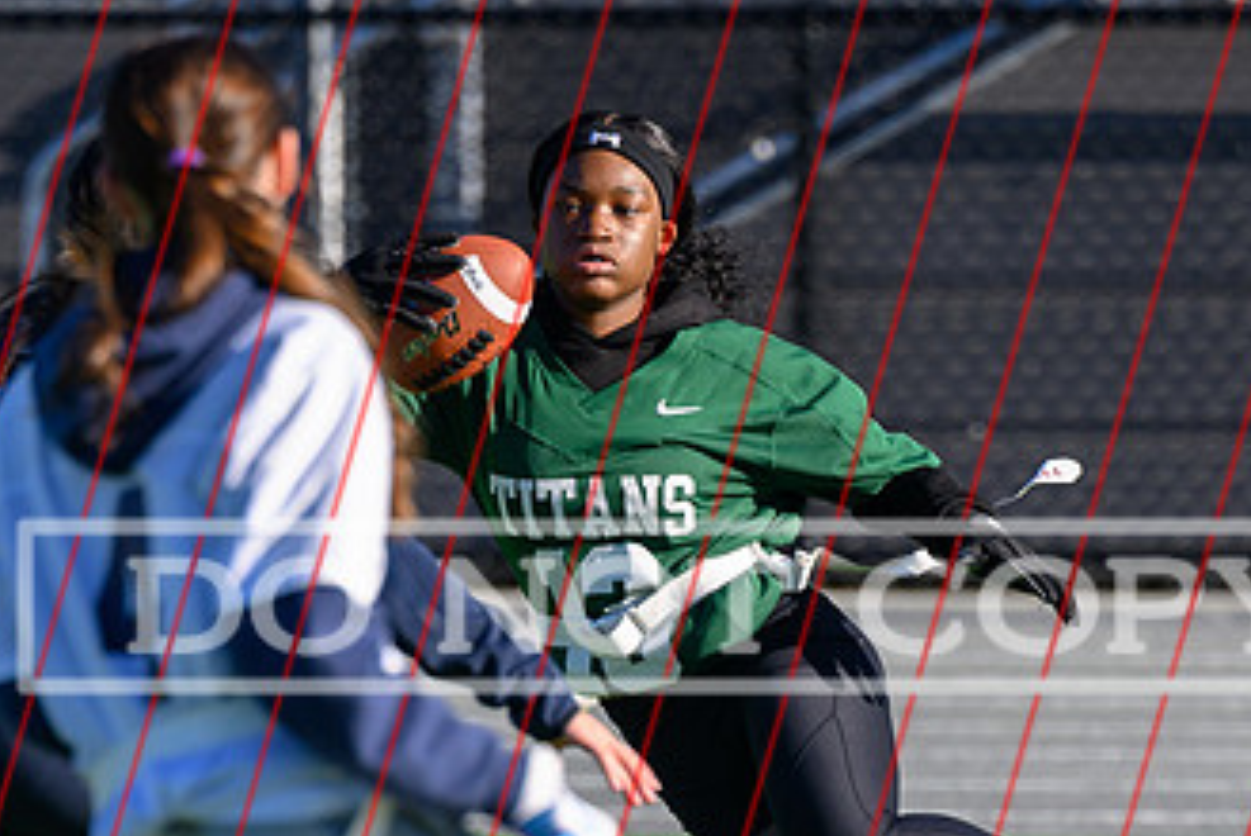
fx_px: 24311
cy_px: 1148
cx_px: 725
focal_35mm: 699
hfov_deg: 2.9
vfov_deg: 2.0
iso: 125
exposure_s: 1/1250
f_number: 2.8
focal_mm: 200
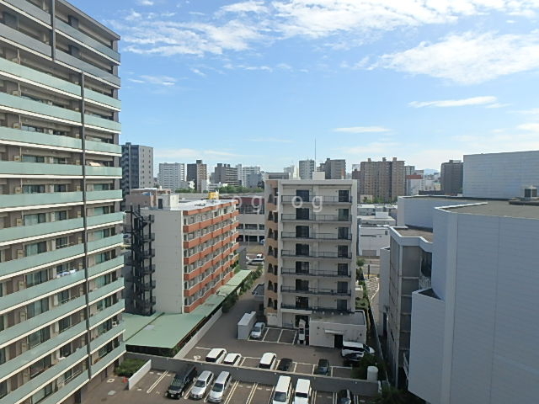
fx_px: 327
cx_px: 270
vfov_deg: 63.4
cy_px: 202
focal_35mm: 21
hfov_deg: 79.0
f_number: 6
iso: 125
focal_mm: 3.7
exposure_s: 1/500
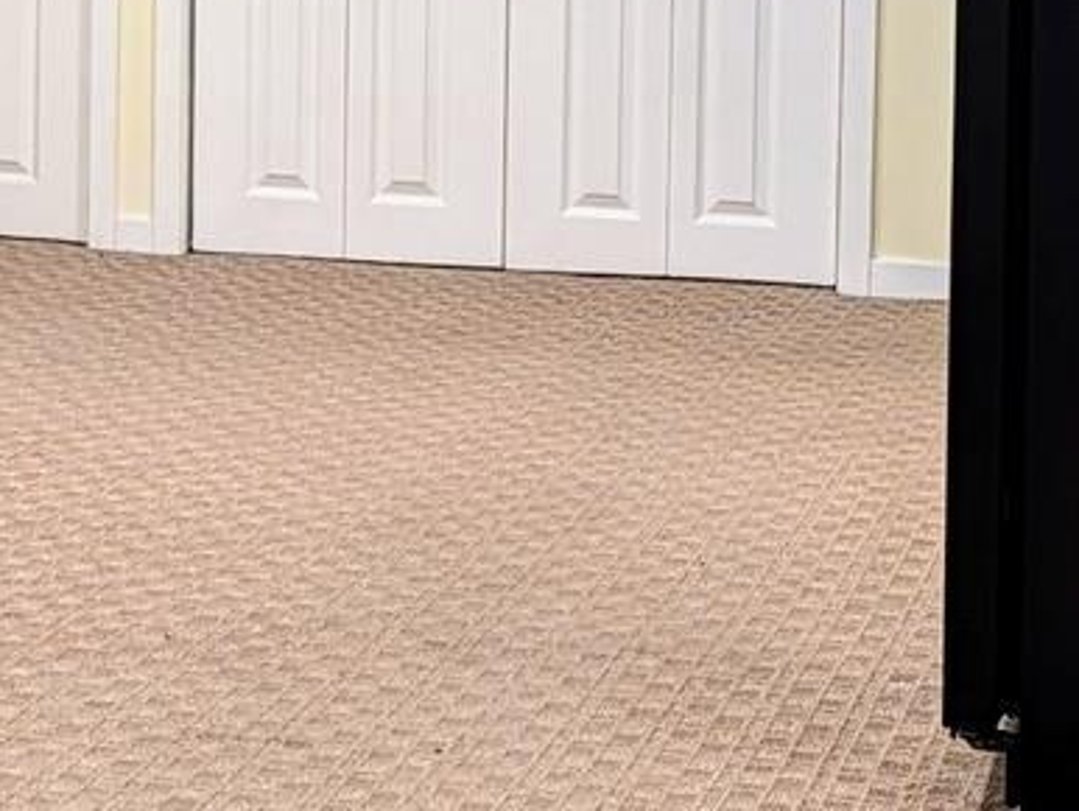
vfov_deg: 11.5
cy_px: -39
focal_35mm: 127
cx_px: -914
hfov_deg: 13.7
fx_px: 3961
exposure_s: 1/30
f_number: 1.68
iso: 22
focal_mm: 6.9
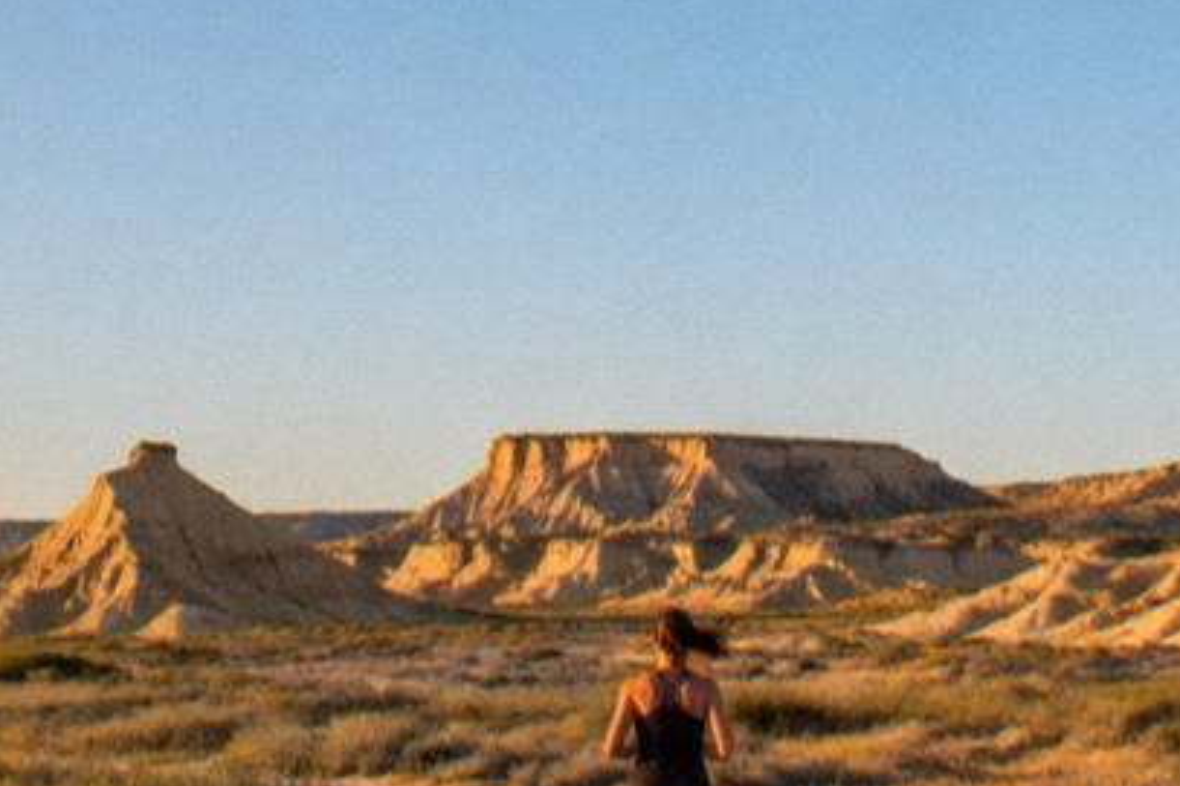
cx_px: 1238
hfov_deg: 22.5
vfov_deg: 15.8
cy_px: 534
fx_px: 2818
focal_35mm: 86
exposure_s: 1/50
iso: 1600
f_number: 8
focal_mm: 35
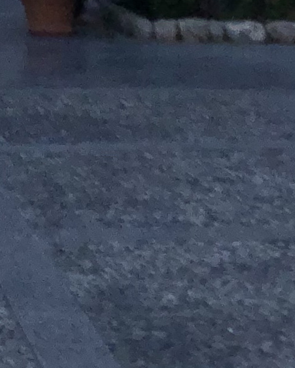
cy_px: -435
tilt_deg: +7.9
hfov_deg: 8.4
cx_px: -241
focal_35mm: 177
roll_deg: +1.5
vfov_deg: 9.9
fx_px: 1933
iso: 20
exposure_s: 1/3205
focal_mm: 4
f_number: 1.8
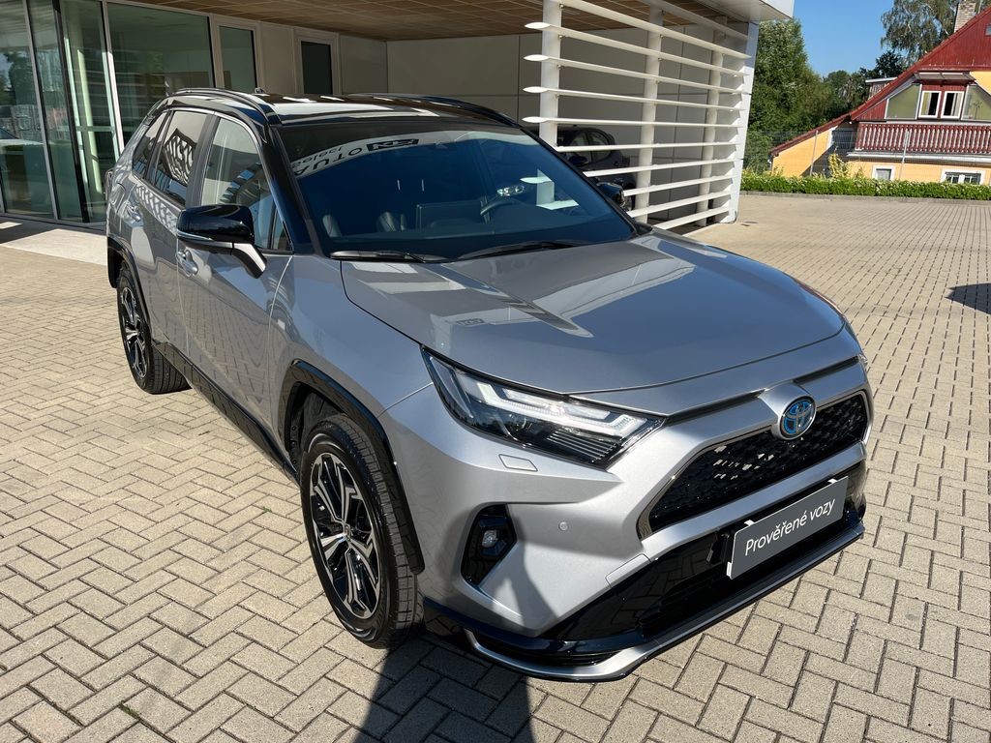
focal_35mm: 26
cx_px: 496
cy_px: 372
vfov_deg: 53.1
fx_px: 744
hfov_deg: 67.3
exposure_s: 1/3215
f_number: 1.6
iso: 50
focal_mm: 5.1
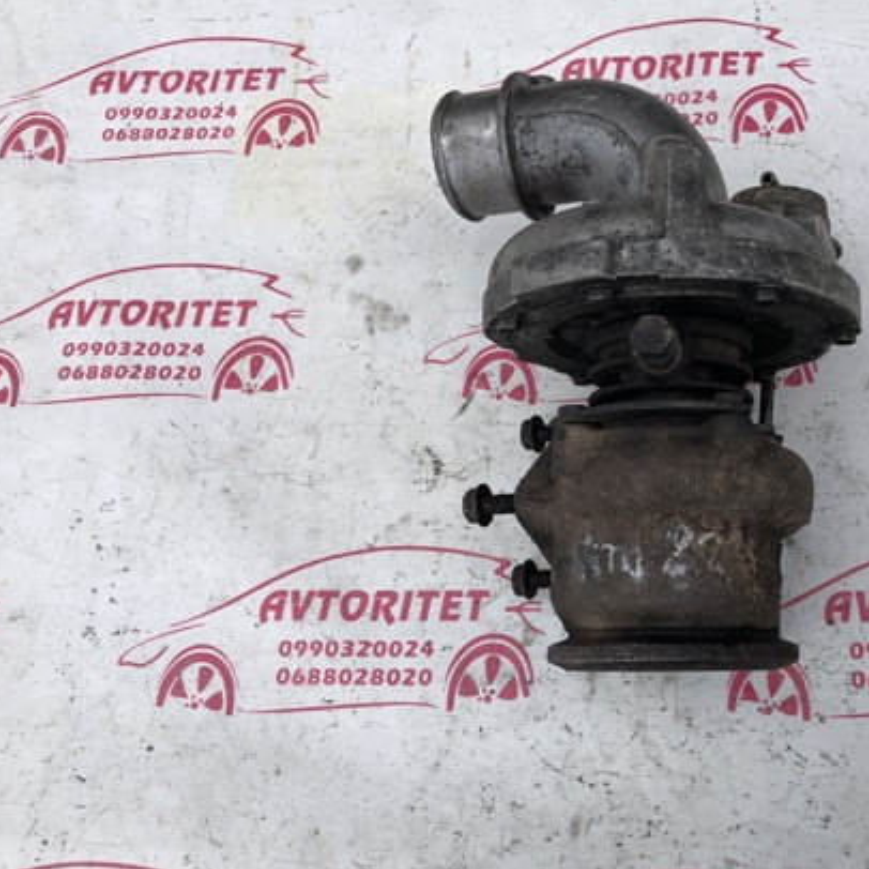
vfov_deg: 42.8
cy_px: 406
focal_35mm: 39
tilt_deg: -65.5
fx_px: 1108
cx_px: 634
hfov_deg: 41.8
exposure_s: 1/1143
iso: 20
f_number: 1.8
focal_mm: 4
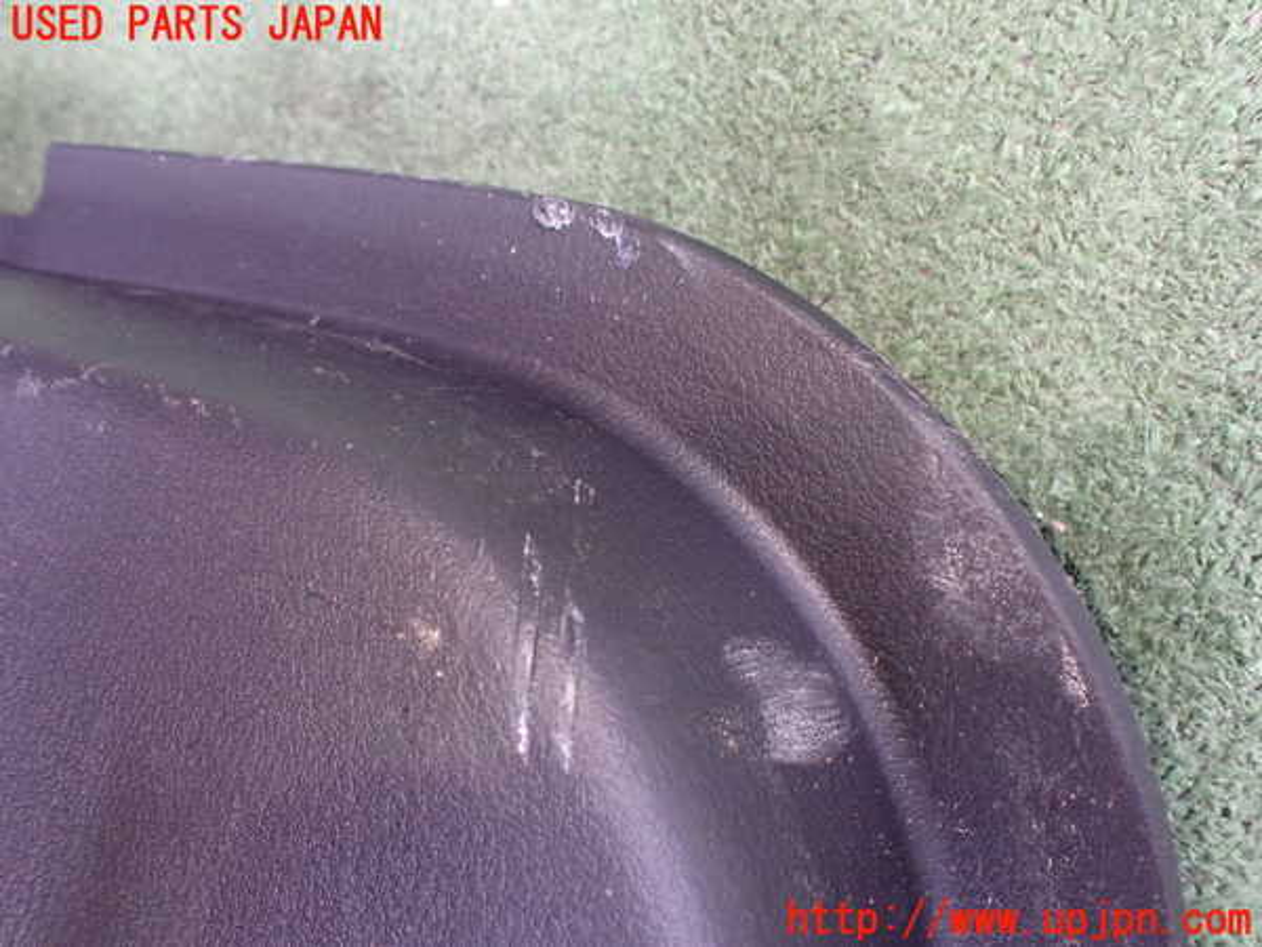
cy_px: 474
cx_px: 631
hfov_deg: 60.0
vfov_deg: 46.8
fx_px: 1094
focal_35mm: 30
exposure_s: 1/100
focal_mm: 5.4
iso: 800
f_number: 2.3
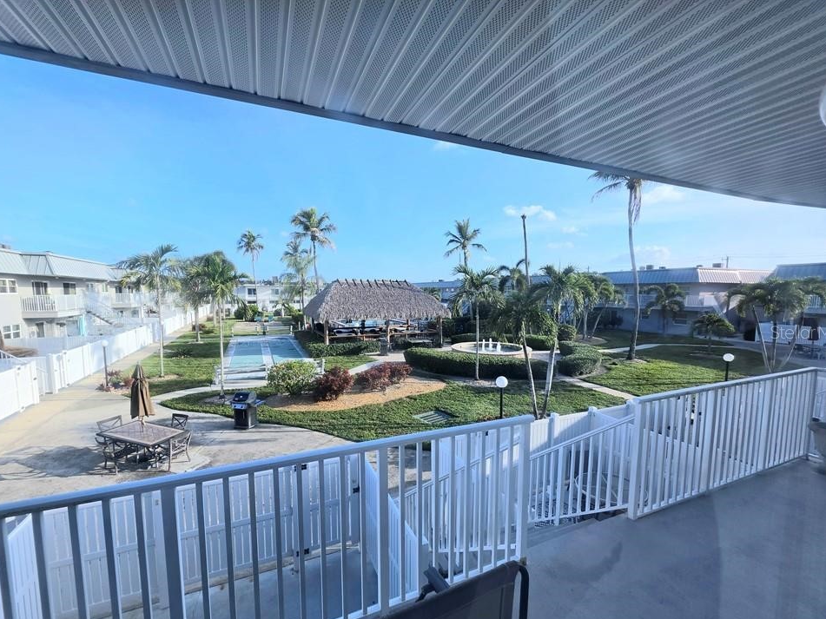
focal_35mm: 14
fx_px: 334
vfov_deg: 85.5
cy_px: 332
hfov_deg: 102.1
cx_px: 407
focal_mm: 2.2
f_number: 1.9
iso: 16
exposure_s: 1/169
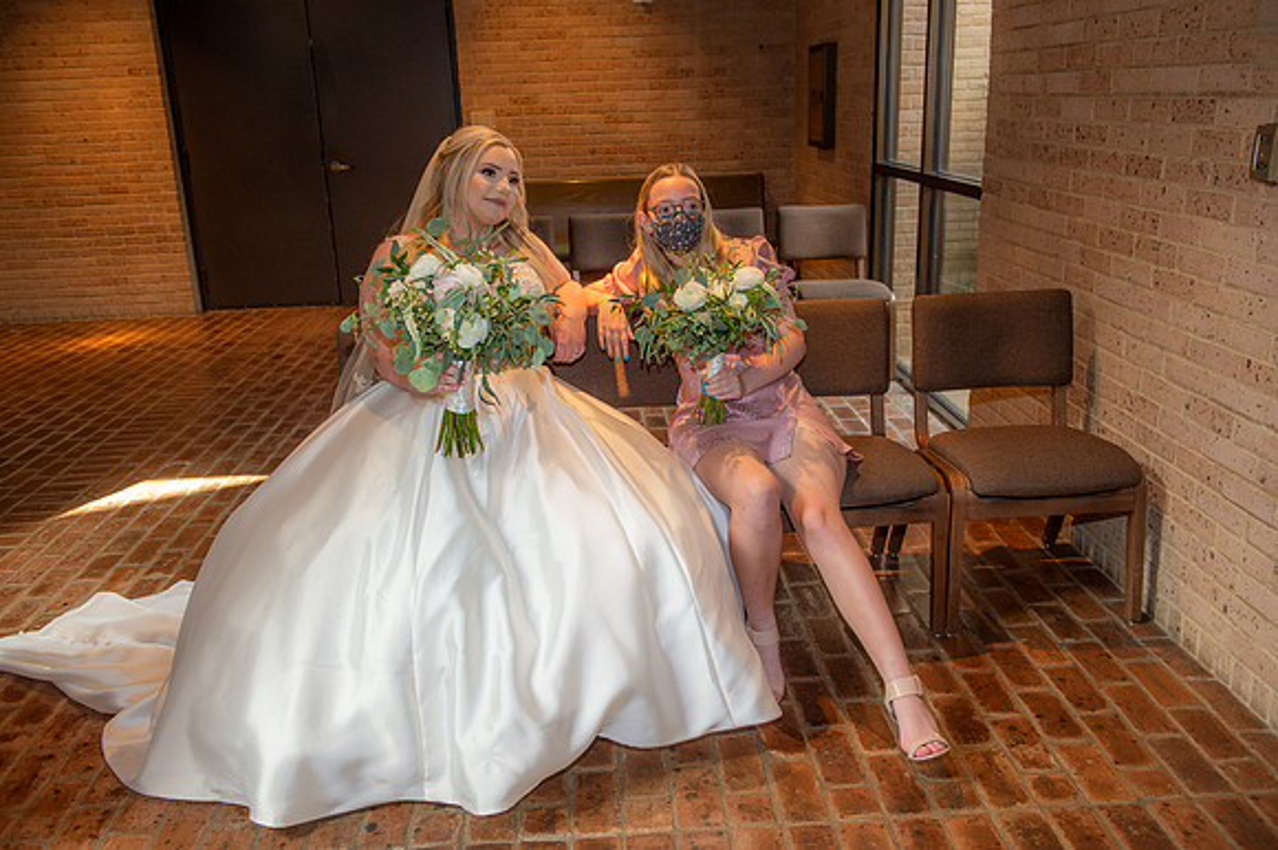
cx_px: 639
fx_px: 1100
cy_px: 425
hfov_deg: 60.3
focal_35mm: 31
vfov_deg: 42.3
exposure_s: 1/125
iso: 1250
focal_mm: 31
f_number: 5
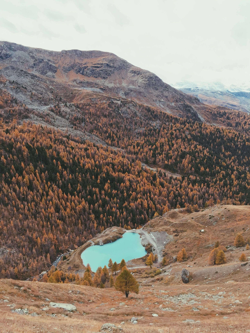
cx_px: 125
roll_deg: -1.0
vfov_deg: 61.7
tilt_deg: -10.4
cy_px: 166
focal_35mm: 29
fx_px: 279
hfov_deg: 48.2
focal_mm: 4.15
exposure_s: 1/670
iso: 32
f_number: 2.2
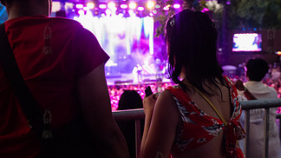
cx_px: 159
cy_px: 81
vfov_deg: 26.5
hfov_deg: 45.4
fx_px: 335
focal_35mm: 45
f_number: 2.8
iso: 4000
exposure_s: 1/160
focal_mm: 24
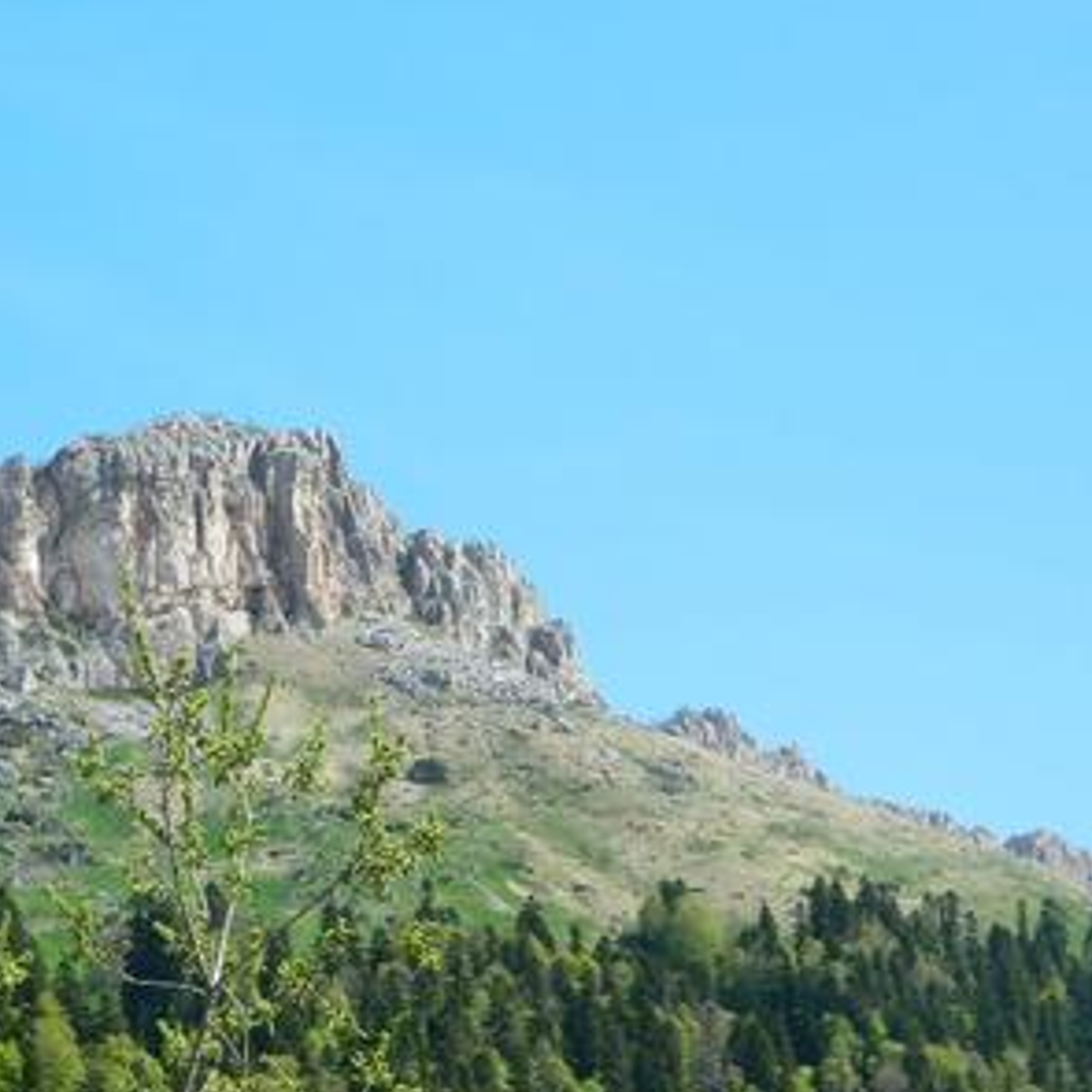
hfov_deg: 14.3
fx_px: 4319
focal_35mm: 121
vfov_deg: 14.4
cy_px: 540
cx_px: 207
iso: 80
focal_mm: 15.1
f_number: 4.2
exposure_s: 1/500
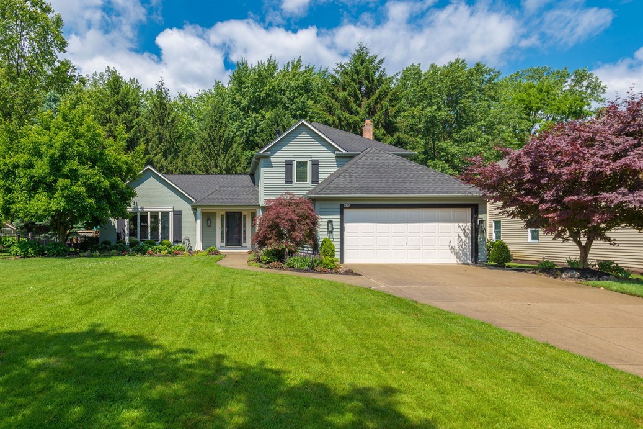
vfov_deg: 57.2
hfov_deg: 78.5
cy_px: 221
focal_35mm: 22
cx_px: 307
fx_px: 393
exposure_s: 1/200
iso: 100
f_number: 9
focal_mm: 21
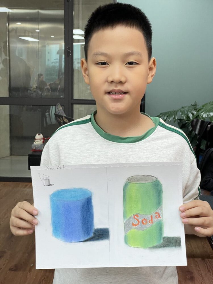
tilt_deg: -8.1
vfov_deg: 36.8
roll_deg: -1.4
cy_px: 142
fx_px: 427
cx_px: 106
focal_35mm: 52
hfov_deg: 28.0
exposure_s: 1/100
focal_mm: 6
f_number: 2
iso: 80
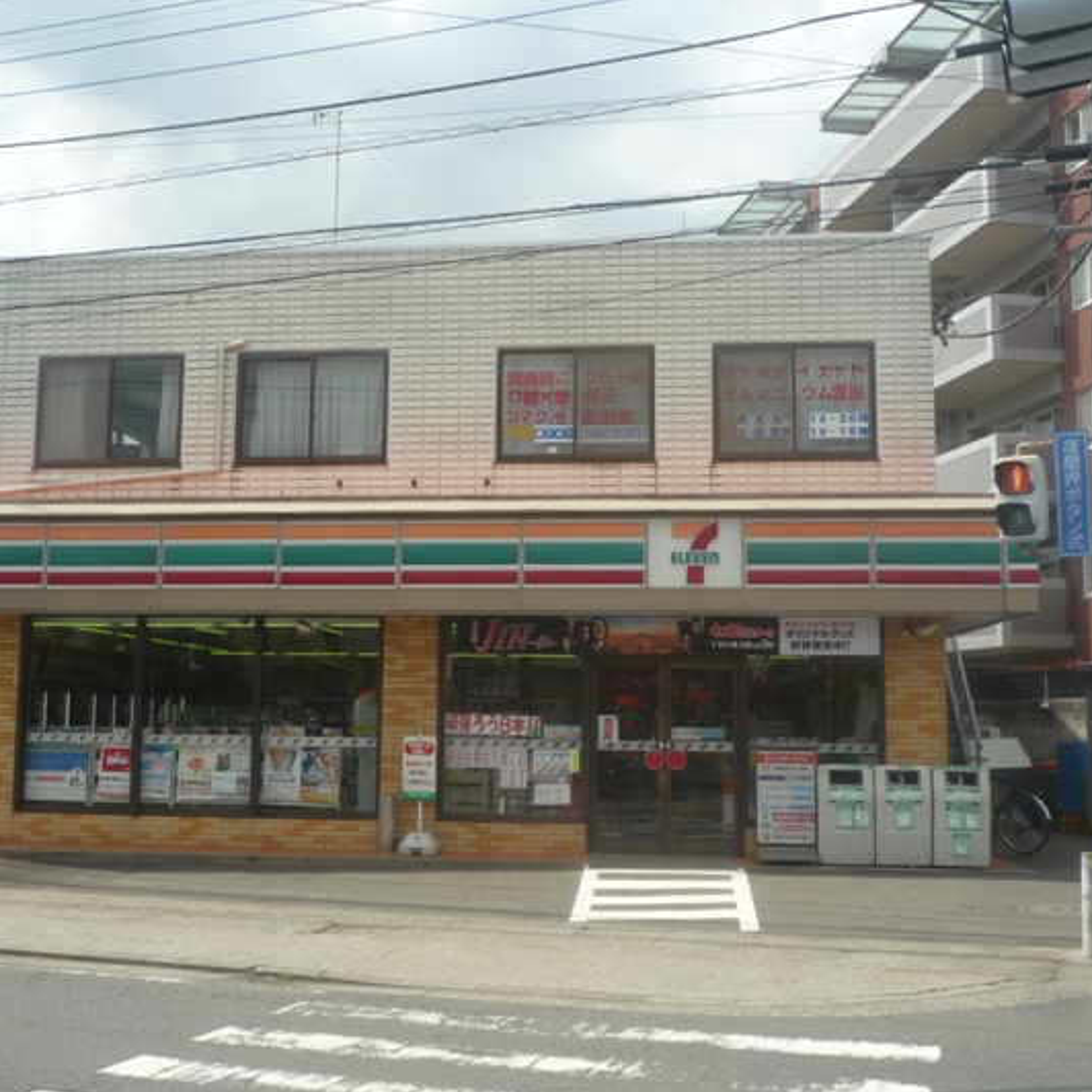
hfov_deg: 41.8
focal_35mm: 40
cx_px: 517
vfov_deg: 41.9
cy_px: 543
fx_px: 1428
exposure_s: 1/640
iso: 100
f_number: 4.5
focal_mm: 5.8
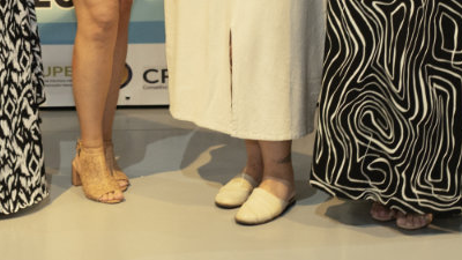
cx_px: 163
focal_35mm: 110
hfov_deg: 19.4
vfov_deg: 10.7
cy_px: -111
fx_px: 1348
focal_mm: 35
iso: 1600
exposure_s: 1/100
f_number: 2.8
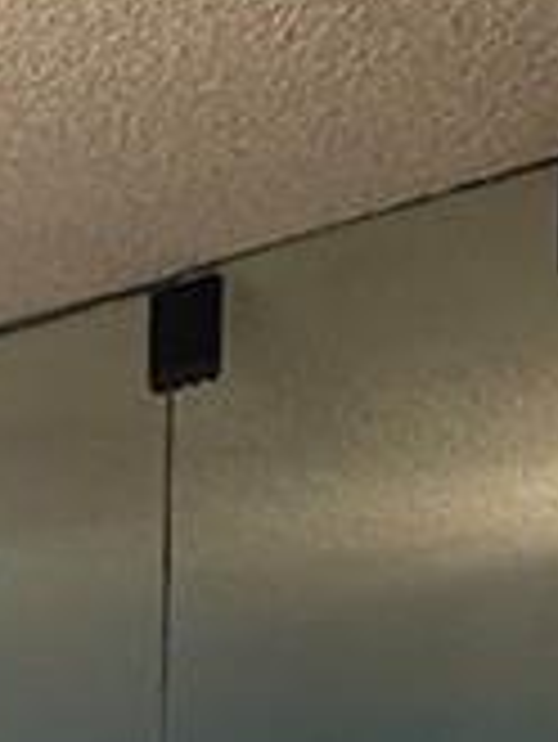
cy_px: 1412
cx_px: -333
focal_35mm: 102
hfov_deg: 13.5
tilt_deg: -7.6
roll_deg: -0.5
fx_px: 2189
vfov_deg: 15.8
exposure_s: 1/120
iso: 400
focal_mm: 2.22
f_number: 2.2
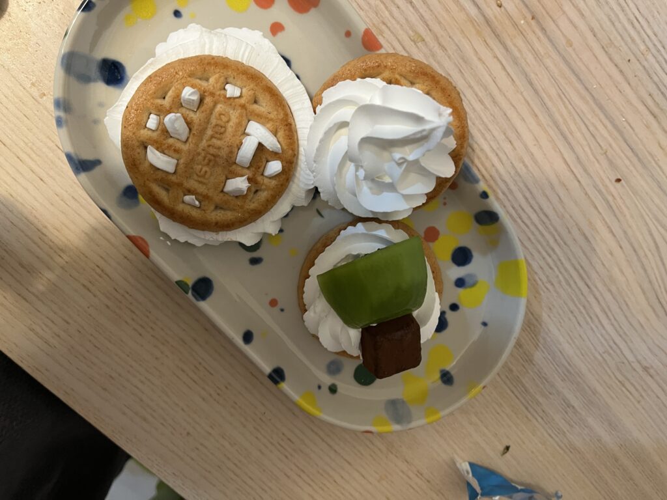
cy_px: 250
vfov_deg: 53.1
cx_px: 334
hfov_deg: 67.3
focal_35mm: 26
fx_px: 501
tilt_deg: -74.9
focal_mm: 5.1
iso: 320
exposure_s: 1/60
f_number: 1.6
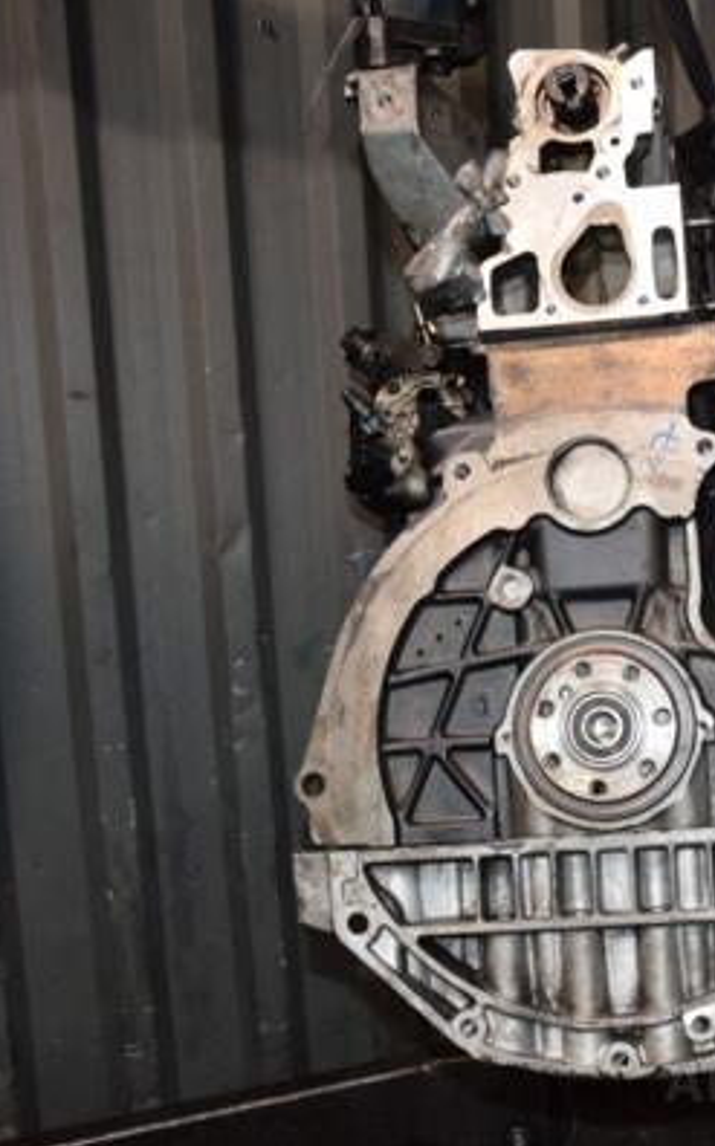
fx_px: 1592
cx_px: 611
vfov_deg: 39.6
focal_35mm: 51
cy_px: 576
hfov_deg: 24.7
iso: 800
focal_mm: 22
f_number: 5
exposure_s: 1/60
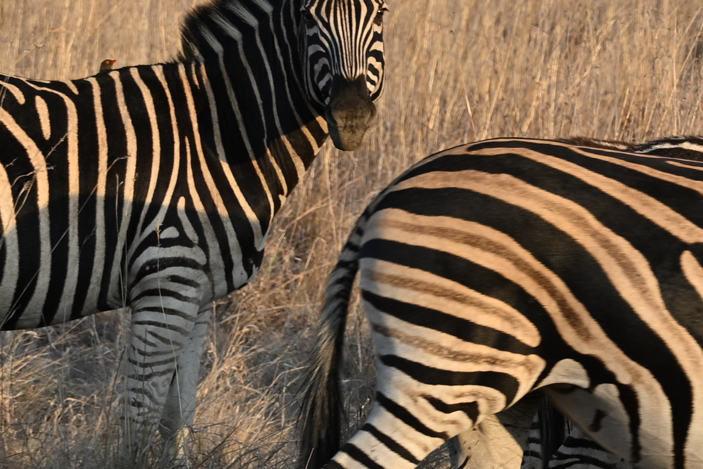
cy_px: 204
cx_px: 691
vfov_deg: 2.6
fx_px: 10518
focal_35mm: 539
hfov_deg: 3.8
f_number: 6.3
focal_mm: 105
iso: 100
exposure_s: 1/80
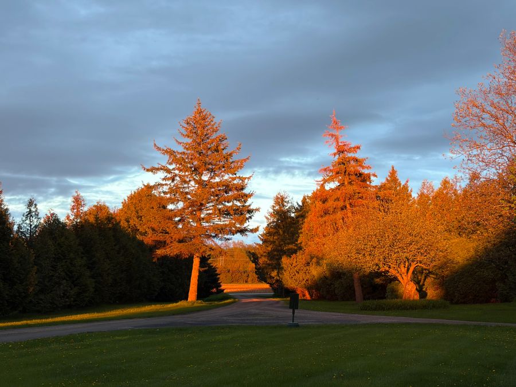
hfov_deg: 36.8
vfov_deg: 28.0
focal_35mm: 52
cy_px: 194
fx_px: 775
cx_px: 258
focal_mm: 5.96
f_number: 1.6
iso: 50
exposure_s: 1/96
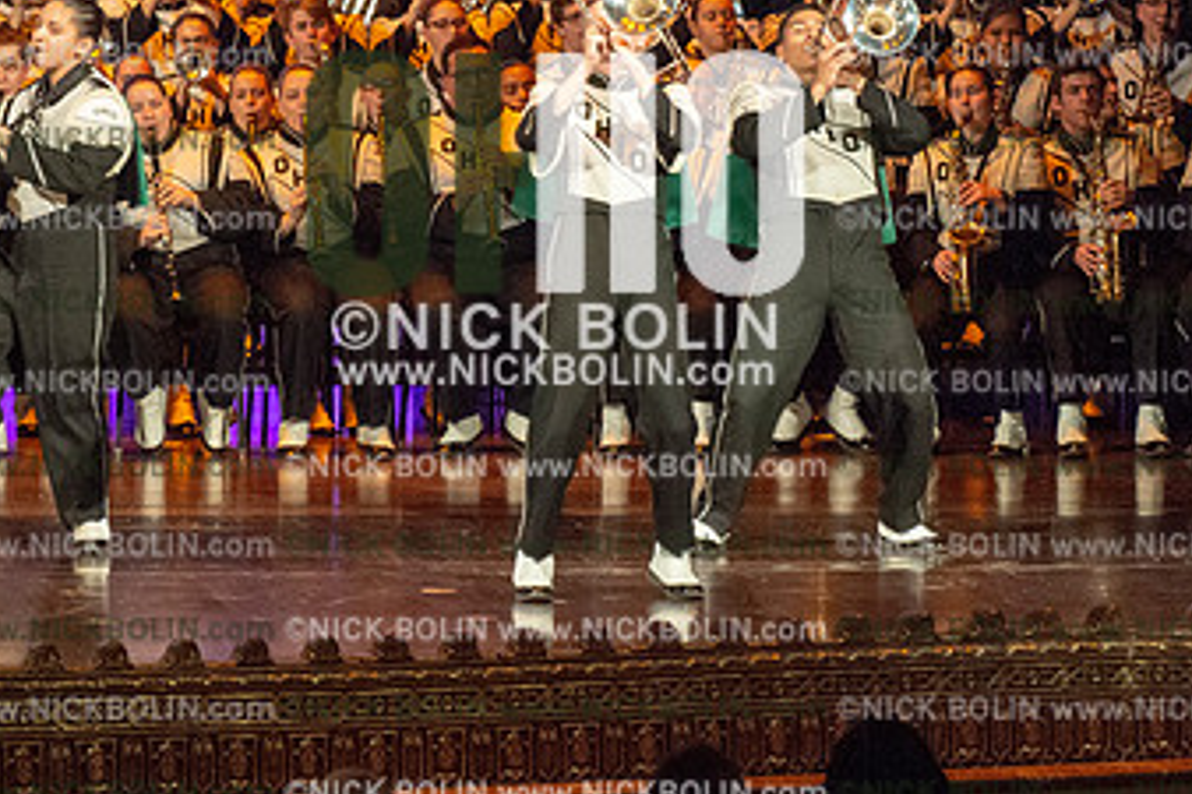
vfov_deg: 4.3
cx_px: 554
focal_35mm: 317
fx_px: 10491
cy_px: 219
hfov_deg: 6.5
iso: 8000
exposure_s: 1/320
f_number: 5.6
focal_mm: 185
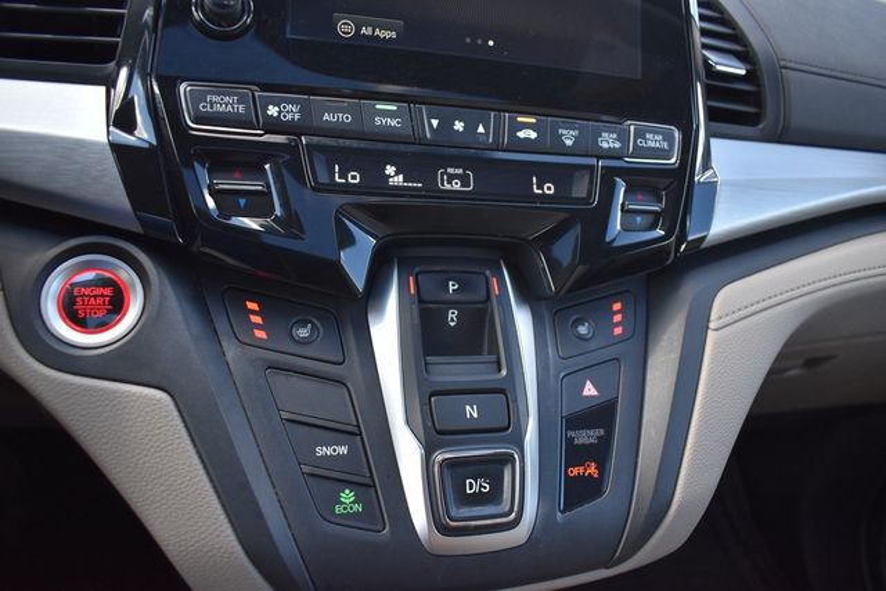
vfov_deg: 48.0
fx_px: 665
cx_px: 443
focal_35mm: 27
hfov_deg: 67.4
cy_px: 296
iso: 560
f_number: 3.5
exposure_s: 1/250
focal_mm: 18
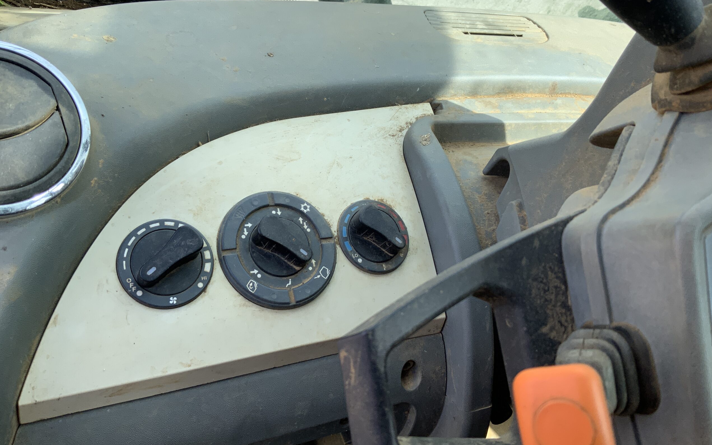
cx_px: 354
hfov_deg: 61.2
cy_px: 186
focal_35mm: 31
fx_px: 602
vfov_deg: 40.5
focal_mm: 3
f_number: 1.8
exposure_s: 1/478
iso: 16
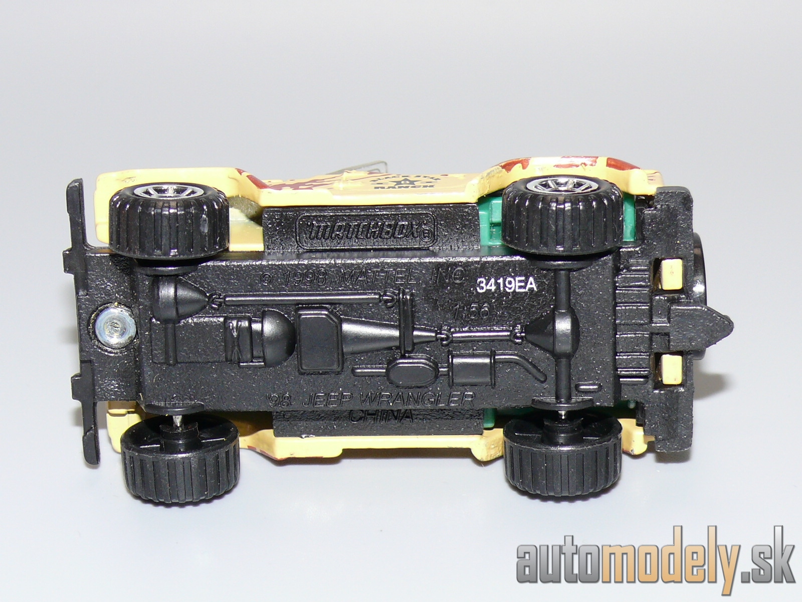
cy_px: 301
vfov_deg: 13.7
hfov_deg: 18.2
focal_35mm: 108
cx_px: 401
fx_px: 2502
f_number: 4
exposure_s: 1/30
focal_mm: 13.8
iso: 100
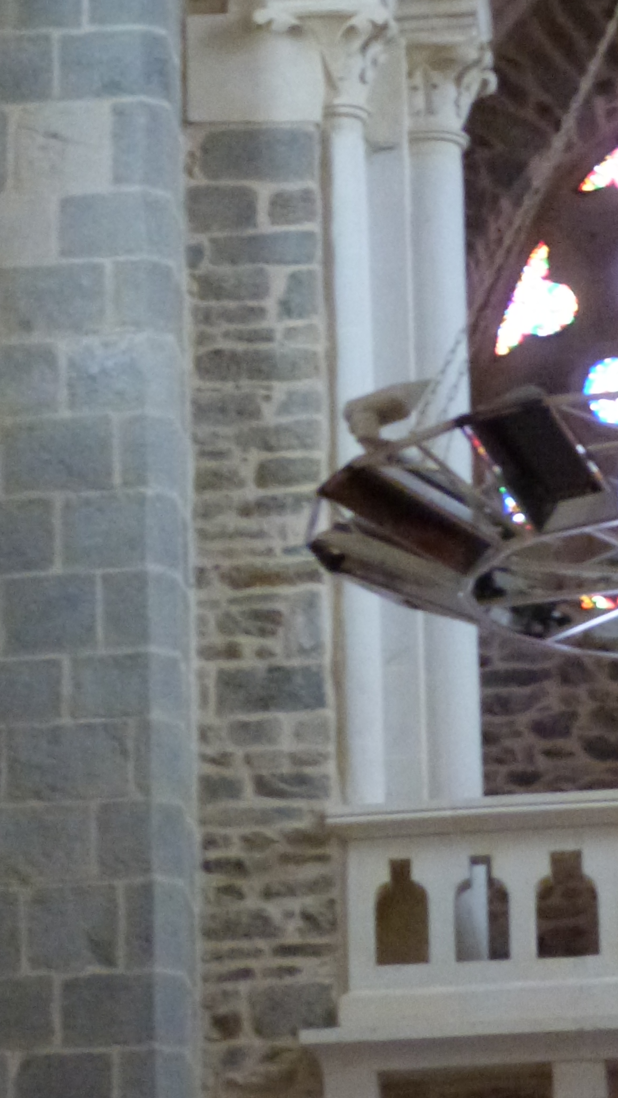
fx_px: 7252
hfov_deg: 4.9
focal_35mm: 249
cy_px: 245
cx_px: 648
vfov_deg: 8.6
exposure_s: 1/15
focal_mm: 21.2
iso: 800
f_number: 3.5
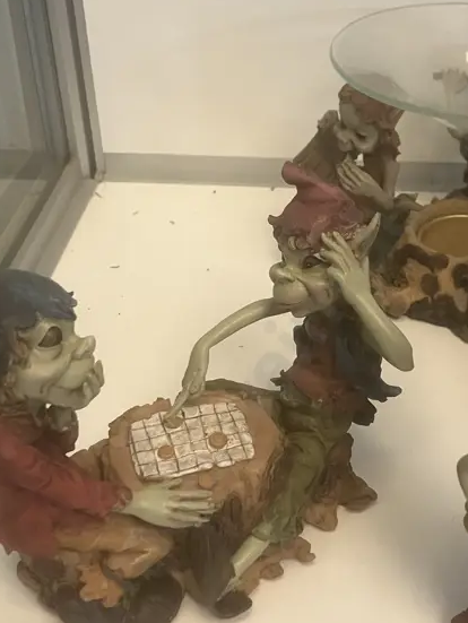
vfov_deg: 36.8
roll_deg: -1.2
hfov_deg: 27.8
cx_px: 333
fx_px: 936
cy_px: 295
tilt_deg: -32.8
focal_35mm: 52
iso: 200
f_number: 1.8
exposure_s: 1/50
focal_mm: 3.99
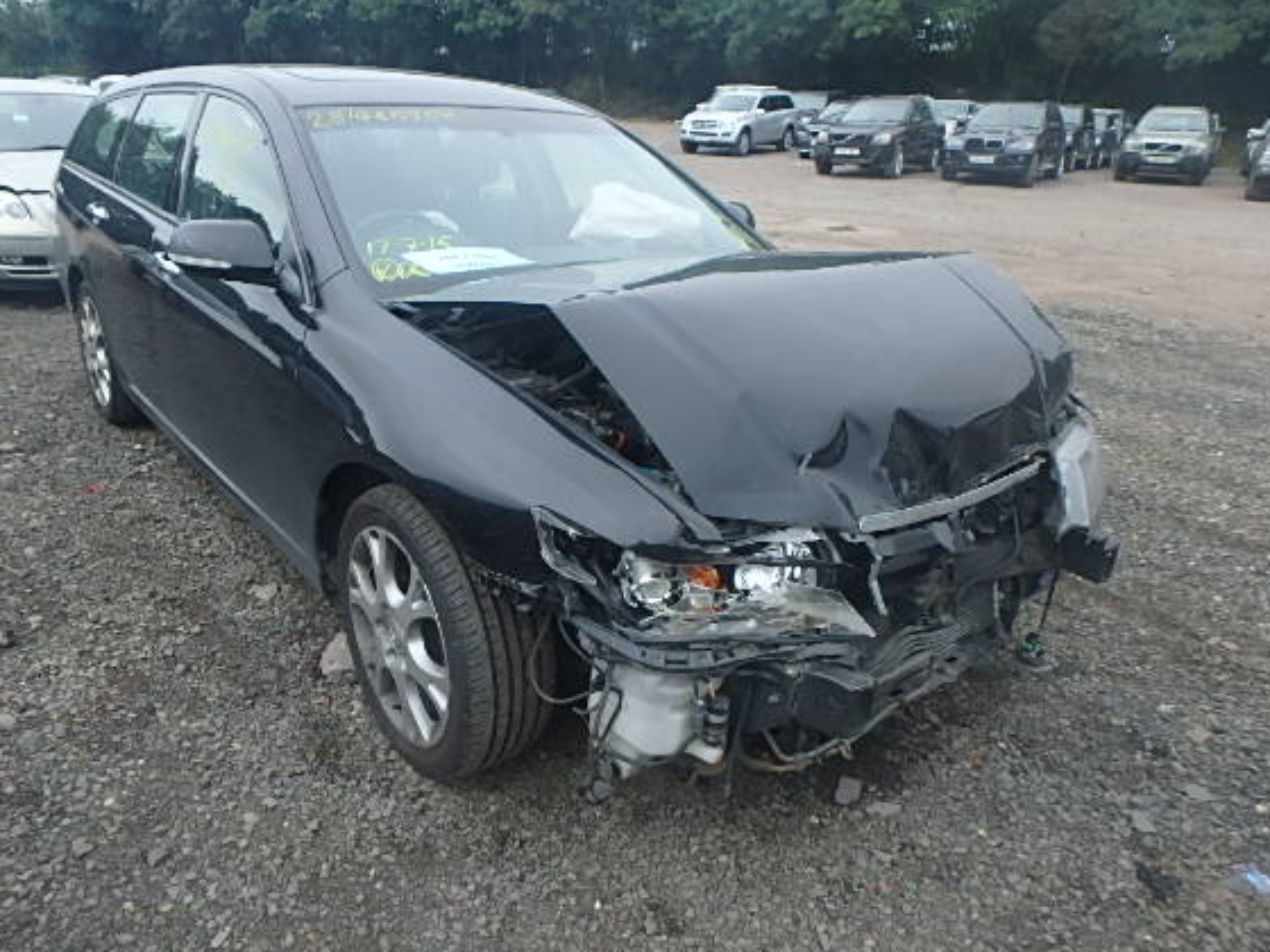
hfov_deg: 71.3
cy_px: 515
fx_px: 881
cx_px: 558
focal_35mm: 24
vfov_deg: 56.7
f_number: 3.5
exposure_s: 1/400
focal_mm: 3.7
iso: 125
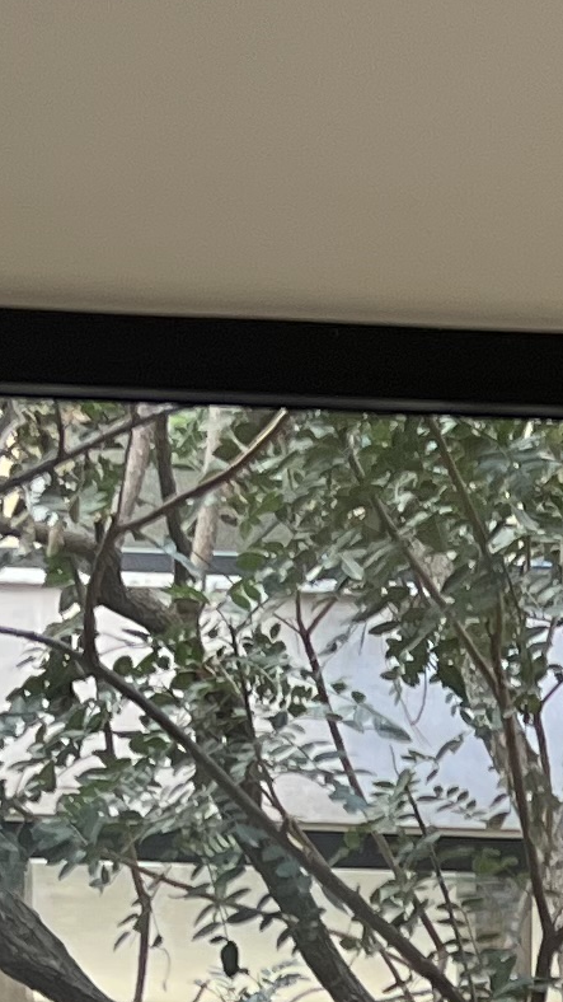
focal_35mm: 145
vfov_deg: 13.7
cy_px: 1620
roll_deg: +0.3
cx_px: 623
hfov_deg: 8.3
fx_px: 3850
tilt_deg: -5.5
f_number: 1.5
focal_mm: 5.7
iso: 125
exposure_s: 1/120
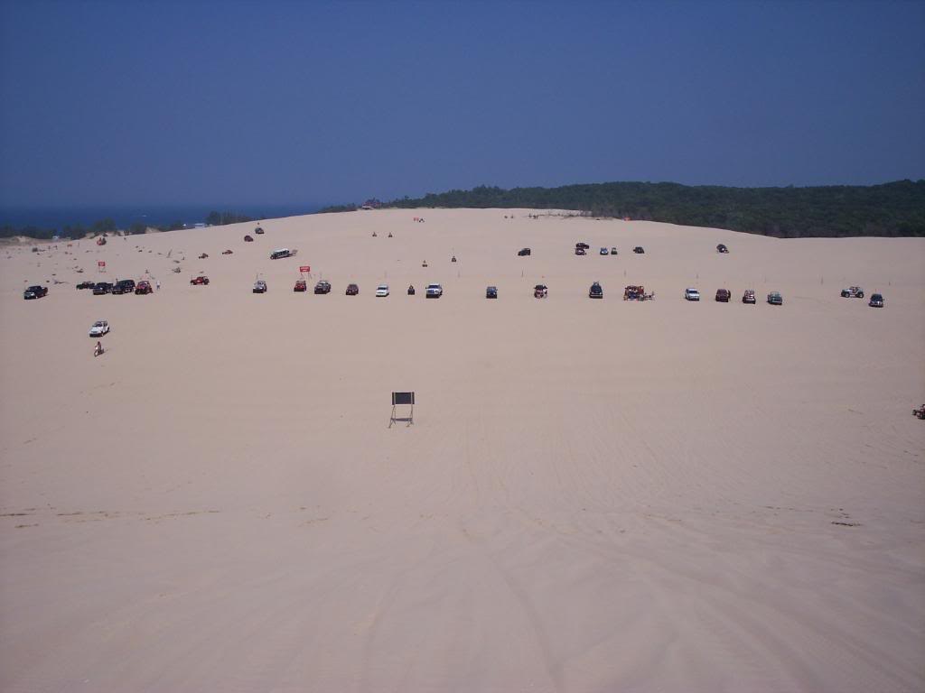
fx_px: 1042
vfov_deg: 36.8
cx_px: 462
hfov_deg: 47.9
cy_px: 346
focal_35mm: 39
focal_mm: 8
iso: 100
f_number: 5.6
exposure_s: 1/1000
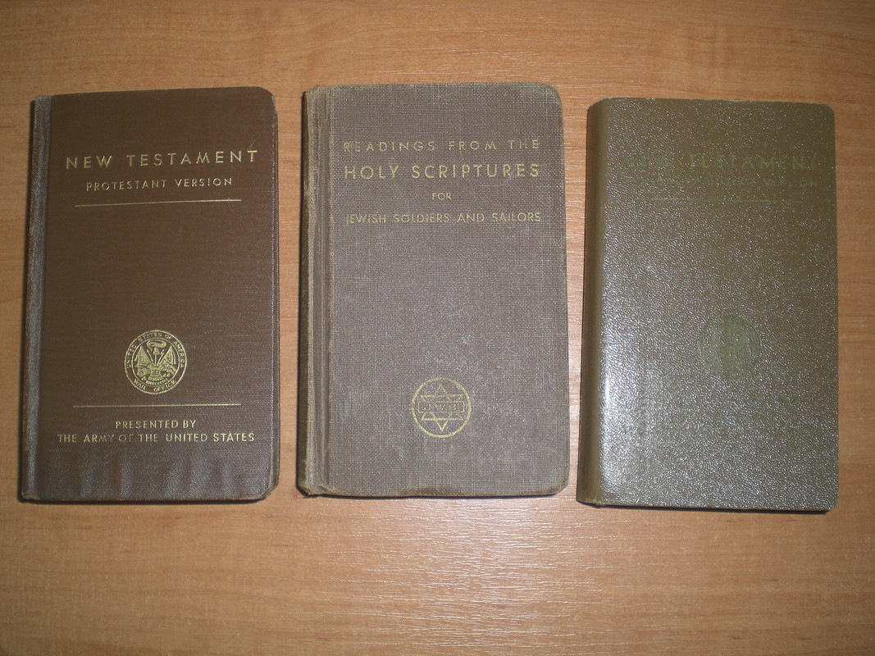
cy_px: 328
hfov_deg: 49.0
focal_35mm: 38
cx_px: 438
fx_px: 960
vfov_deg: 37.7
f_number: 3.1
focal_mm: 6.3
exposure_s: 1/60
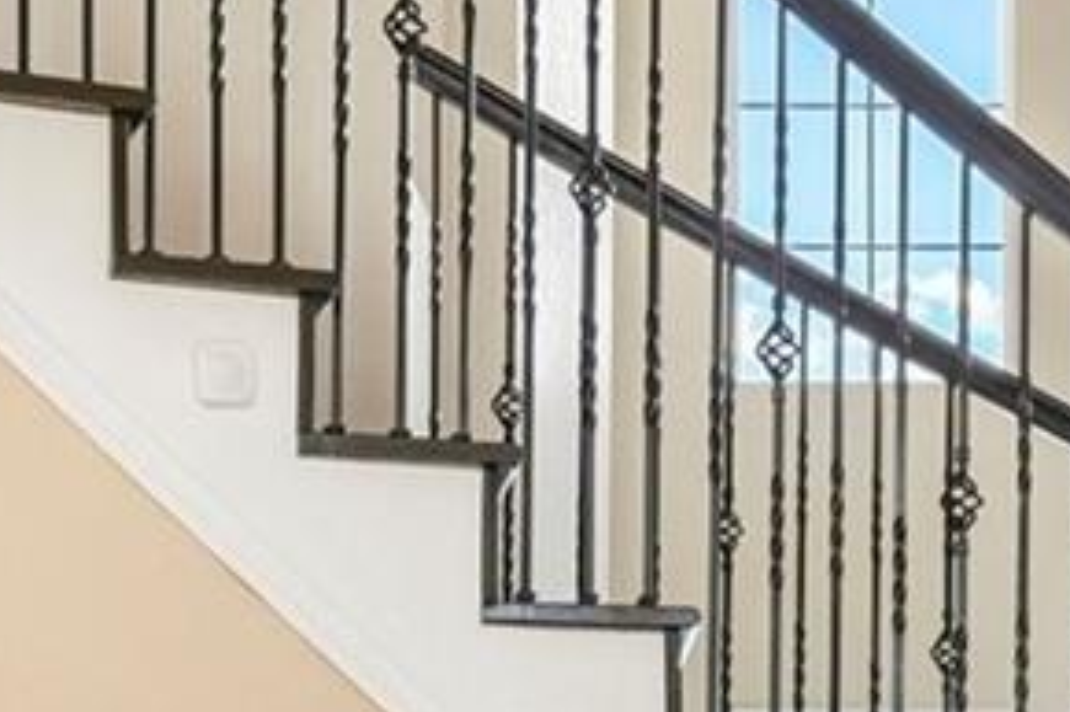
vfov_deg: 11.0
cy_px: 1273
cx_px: 948
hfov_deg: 17.4
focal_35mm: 116
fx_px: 3446
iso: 400
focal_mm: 14
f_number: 8
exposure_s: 1/80
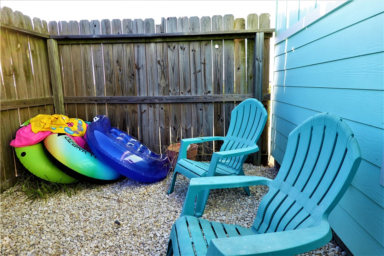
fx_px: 256
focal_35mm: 24
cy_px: 128
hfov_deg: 73.7
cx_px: 192
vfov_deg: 53.1
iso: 100
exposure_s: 1/200
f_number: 2.8
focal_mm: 9
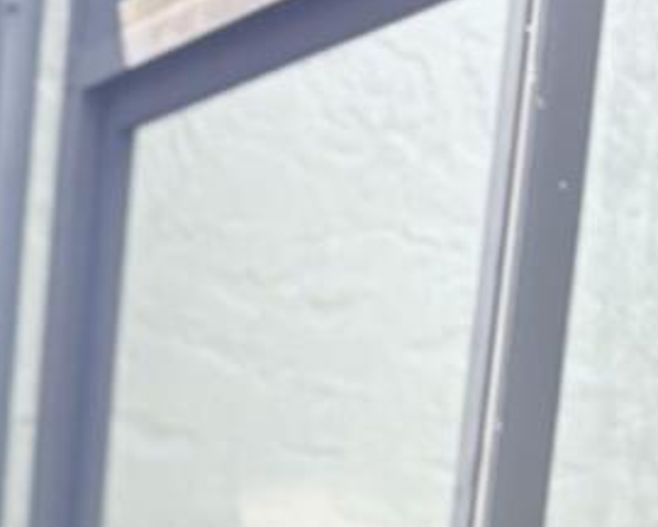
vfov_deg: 7.1
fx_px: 3661
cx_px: -948
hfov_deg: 9.2
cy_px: 1730
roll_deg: -2.6
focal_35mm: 188
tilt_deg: -10.6
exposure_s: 1/392
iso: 64
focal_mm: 5.96
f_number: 1.6
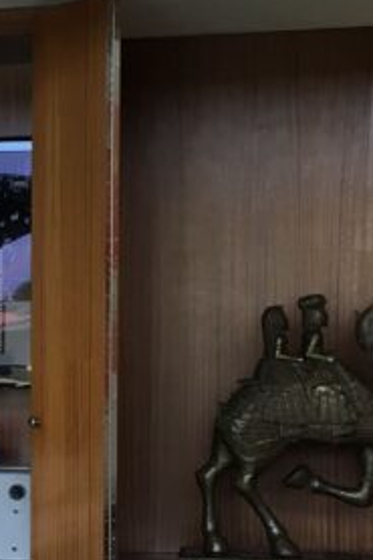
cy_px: 439
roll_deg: +1.0
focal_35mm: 111
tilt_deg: -3.7
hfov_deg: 11.6
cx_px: -240
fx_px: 1727
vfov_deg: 18.3
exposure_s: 1/40
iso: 25
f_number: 2.2
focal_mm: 4.15
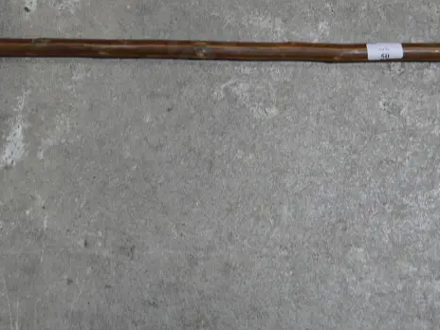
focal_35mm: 75
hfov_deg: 26.0
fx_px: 953
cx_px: 234
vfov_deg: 19.2
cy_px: 16
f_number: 4
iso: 200
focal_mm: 17
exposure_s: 1/80
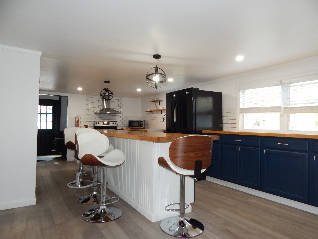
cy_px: 120
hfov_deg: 76.4
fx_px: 202
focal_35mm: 22
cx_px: 159
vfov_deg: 61.1
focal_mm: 4
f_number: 3
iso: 200
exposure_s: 1/30
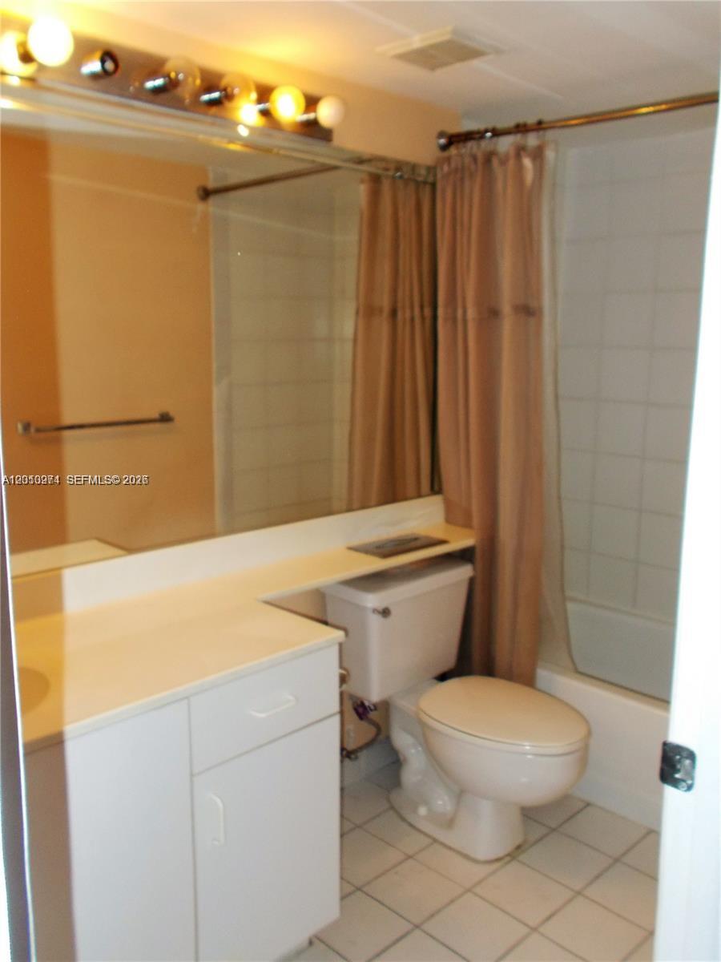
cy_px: 481
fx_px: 833
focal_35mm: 30
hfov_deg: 46.8
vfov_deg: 60.0
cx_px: 360
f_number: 3.4
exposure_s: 1/25
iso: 200
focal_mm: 5.3
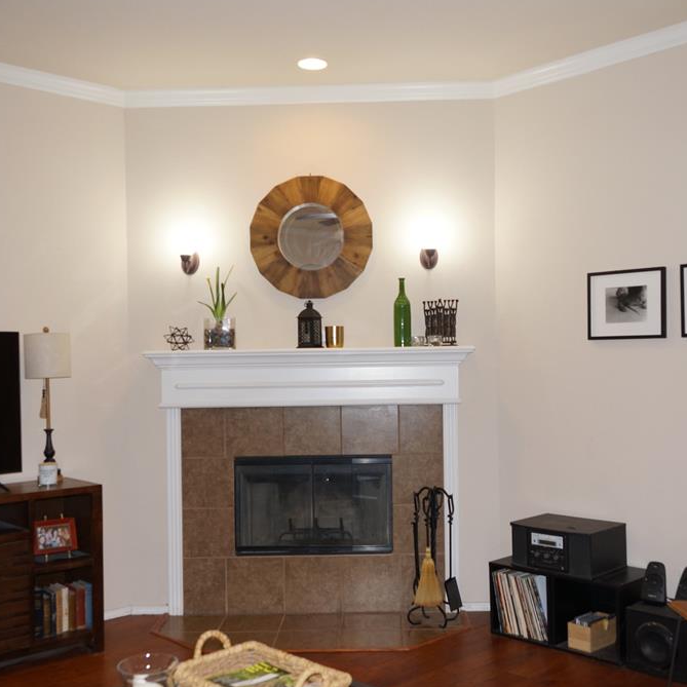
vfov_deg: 42.8
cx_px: 369
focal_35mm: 39
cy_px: 342
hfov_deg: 42.8
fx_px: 876
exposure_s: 1/60
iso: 320
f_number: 4
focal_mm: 20
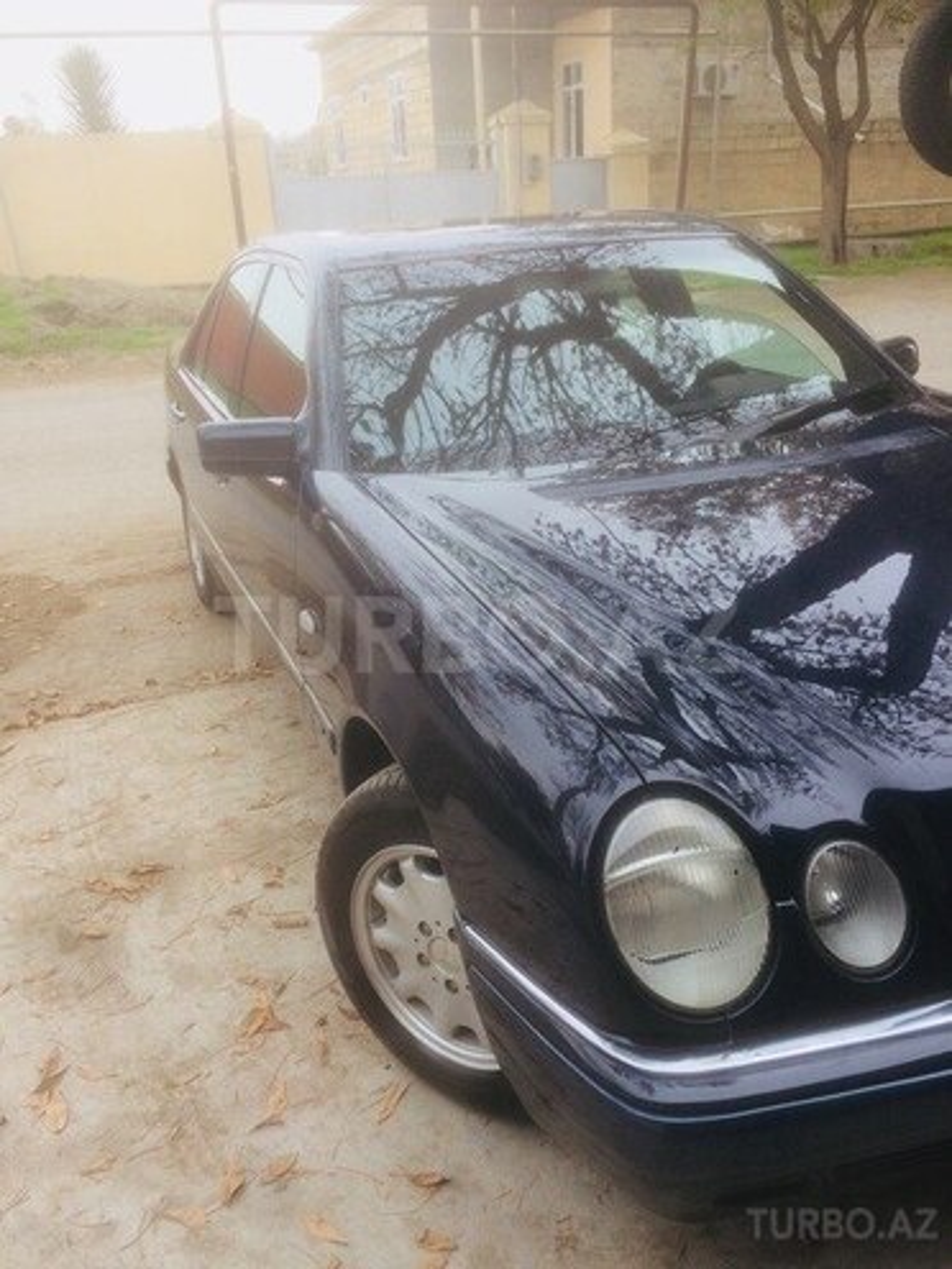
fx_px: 1063
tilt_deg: -25.6
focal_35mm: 29
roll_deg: +1.5
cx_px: 476
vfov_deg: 61.7
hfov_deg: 48.2
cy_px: 634
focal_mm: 4.15
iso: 32
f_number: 2.2
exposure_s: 1/170
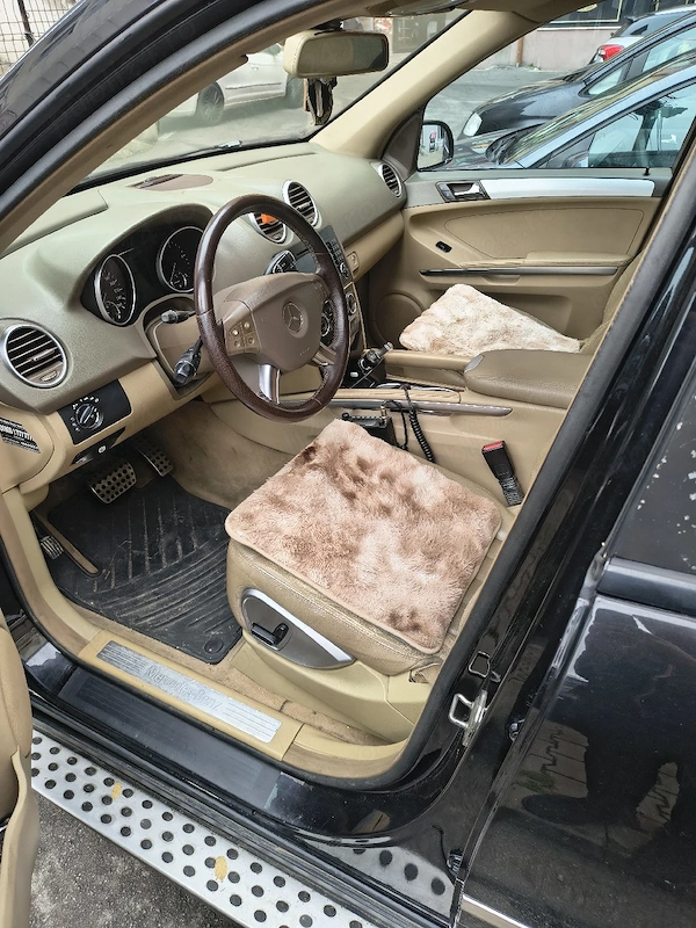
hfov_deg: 56.8
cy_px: 464
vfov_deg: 71.6
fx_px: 643
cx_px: 348
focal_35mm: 24
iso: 352
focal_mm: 5.56
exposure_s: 1/100
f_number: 1.8
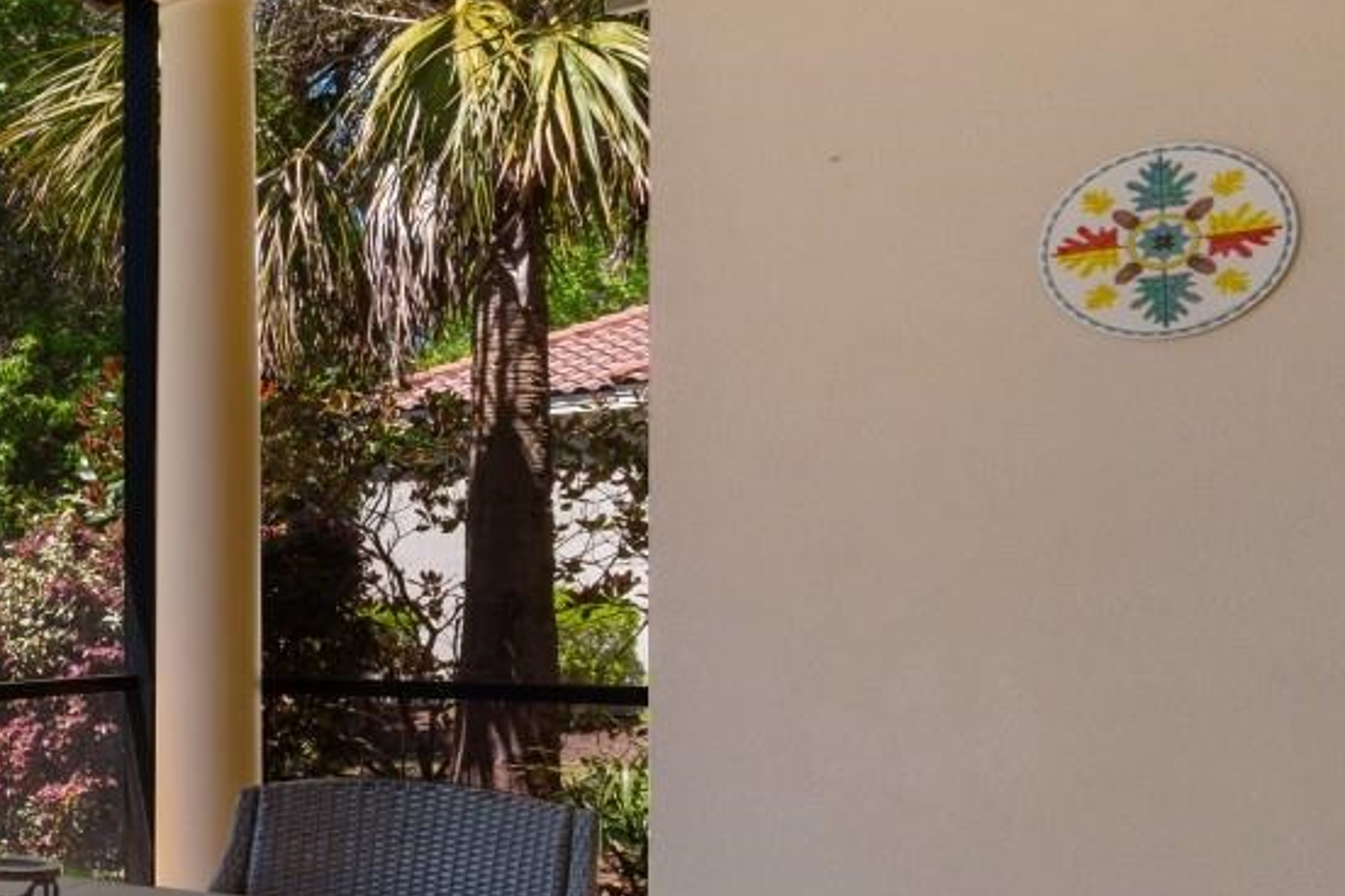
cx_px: -400
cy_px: 548
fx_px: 1644
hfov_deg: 33.0
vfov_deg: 30.4
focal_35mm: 44
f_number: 5.6
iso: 100
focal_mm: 10
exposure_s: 1/125
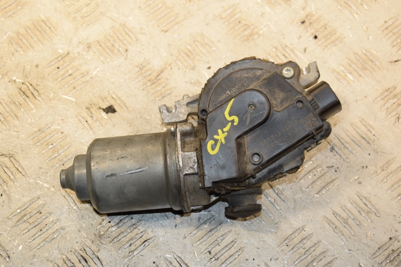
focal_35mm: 78
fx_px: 868
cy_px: 134
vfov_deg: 17.5
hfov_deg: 26.0
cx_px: 200
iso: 800
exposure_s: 1/200
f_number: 7.1
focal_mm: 52
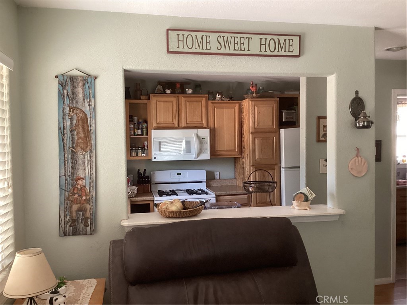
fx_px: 364
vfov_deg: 45.4
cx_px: 204
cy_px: 152
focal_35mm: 31
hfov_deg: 58.4
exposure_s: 1/50
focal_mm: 3.3
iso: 250
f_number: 2.4
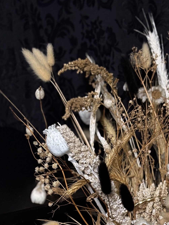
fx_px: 645
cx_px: 153
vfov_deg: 19.4
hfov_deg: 14.8
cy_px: 212
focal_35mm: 99
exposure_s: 1/40
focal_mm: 5.96
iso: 160
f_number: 1.6
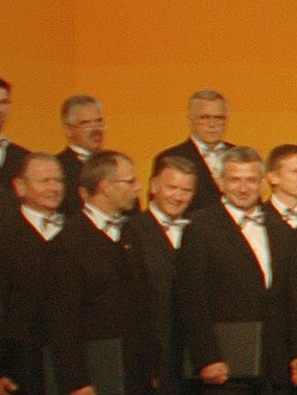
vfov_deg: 6.7
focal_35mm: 294
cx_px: 1228
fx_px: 3362
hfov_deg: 4.6
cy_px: 185
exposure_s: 1/60
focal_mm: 28
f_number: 4
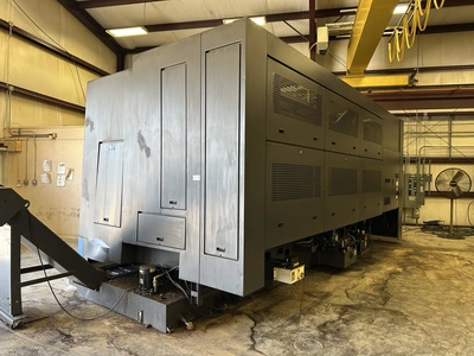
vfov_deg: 56.8
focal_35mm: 24
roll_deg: -1.0
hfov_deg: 71.6
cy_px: 178
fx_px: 329
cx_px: 237
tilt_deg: +0.6
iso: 125
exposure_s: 1/121
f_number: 1.78
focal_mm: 6.86
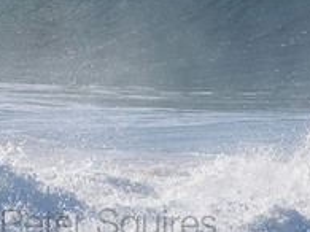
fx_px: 19198
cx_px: 94
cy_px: -41
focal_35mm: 2145
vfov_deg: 0.7
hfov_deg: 0.9
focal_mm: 500
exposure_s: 1/2000
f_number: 5.6
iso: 280
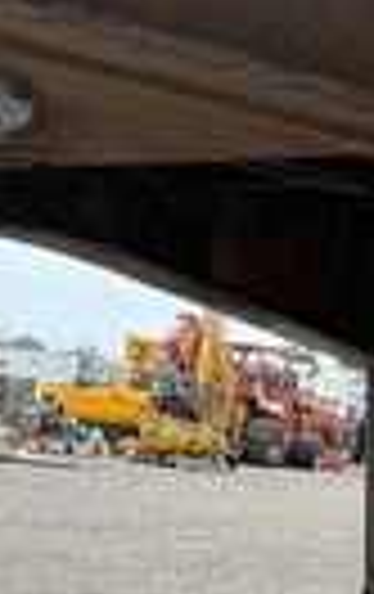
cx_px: -293
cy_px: 122
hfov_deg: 12.9
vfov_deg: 22.0
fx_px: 1510
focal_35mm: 93
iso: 25
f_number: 1.8
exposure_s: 1/580
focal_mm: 3
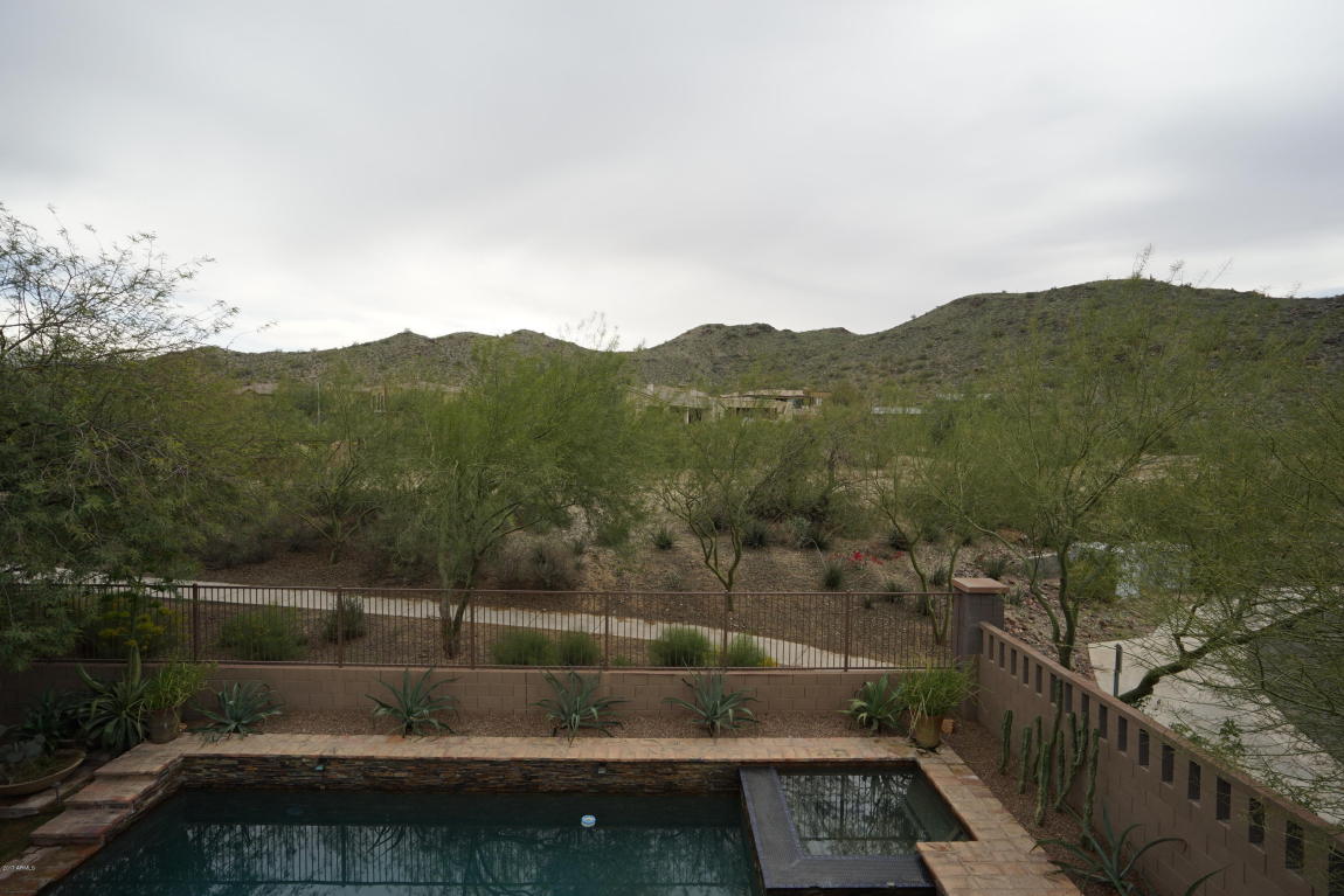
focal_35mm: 17
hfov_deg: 93.3
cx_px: 672
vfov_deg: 70.5
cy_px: 448
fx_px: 635
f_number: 6.3
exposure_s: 1/80
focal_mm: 17
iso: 100
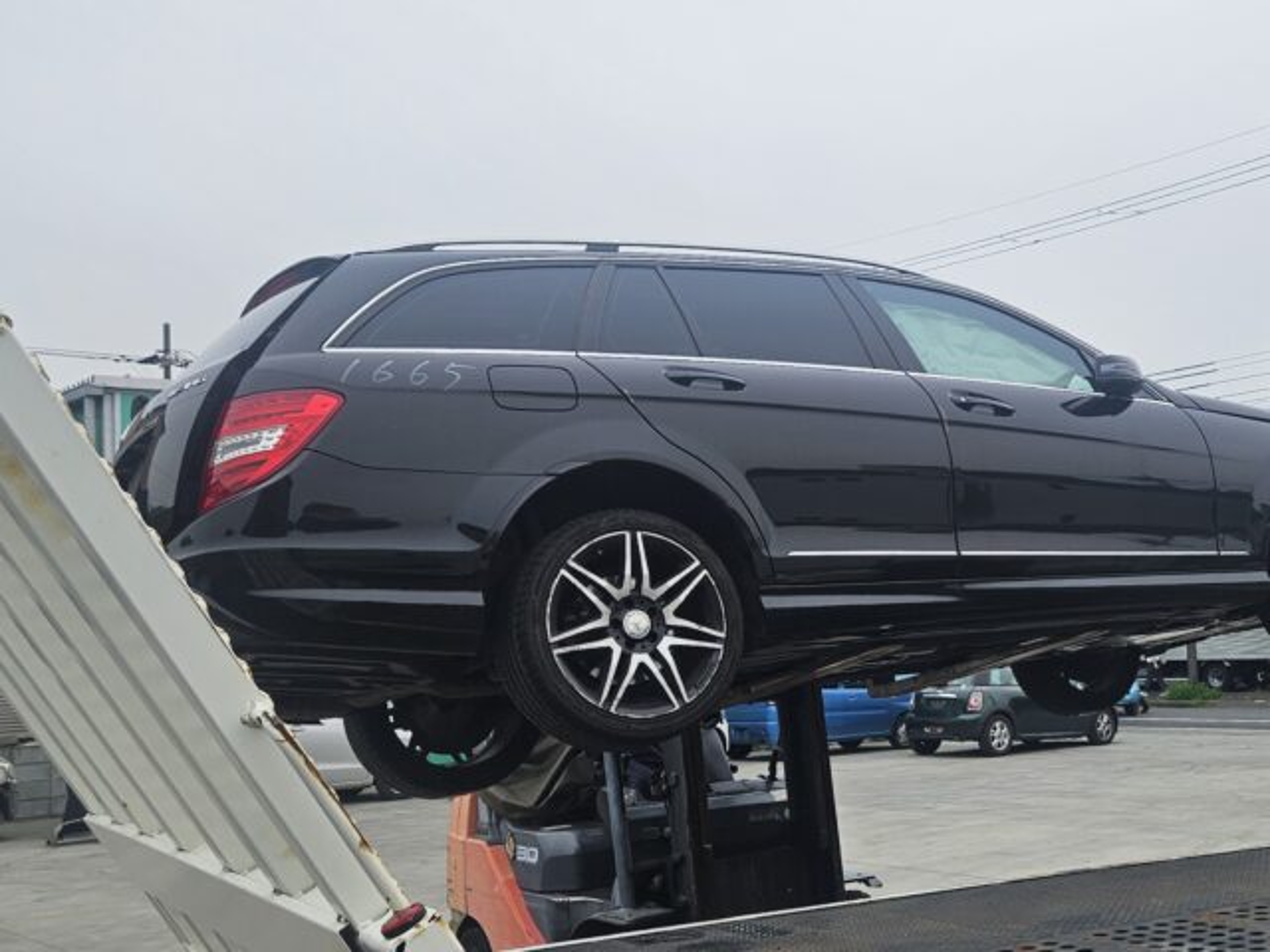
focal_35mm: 23
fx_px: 844
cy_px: 476
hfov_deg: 73.9
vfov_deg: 58.9
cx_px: 635
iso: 25
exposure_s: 1/833
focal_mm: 5.4
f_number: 1.8
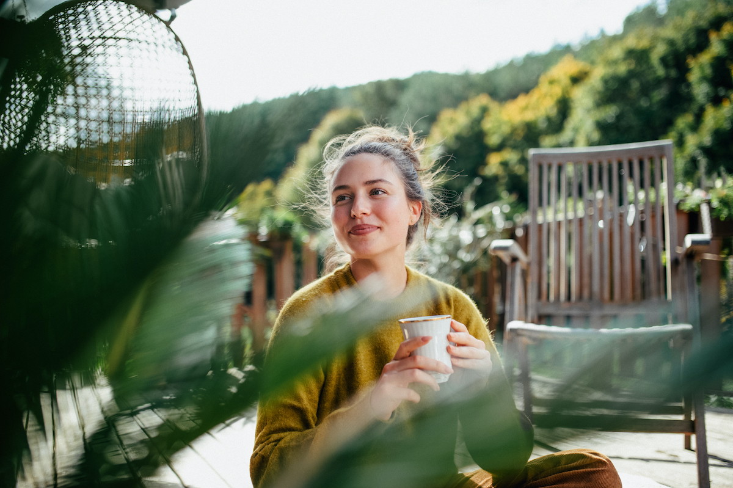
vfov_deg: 37.8
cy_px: 244
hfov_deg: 54.5
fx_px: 712
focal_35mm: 35
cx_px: 366
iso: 200
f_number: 2
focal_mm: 35
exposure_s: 1/1600
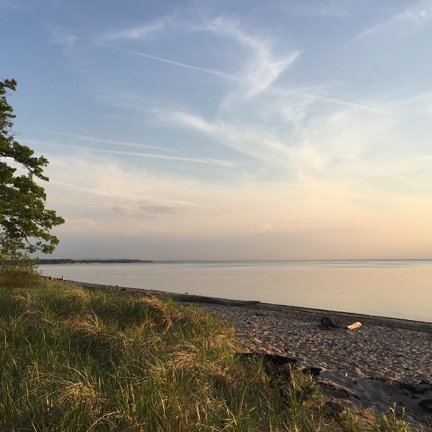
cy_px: 219
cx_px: 205
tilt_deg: +5.7
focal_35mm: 35
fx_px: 494
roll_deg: +0.8
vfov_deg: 47.2
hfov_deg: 47.2
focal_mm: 4.15
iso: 32
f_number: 2.2
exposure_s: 1/879
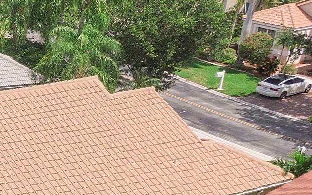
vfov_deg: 15.5
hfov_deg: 21.5
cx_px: -134
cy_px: 189
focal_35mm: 83
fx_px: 706
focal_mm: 4.39
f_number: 2.8
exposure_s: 1/1250
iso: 100
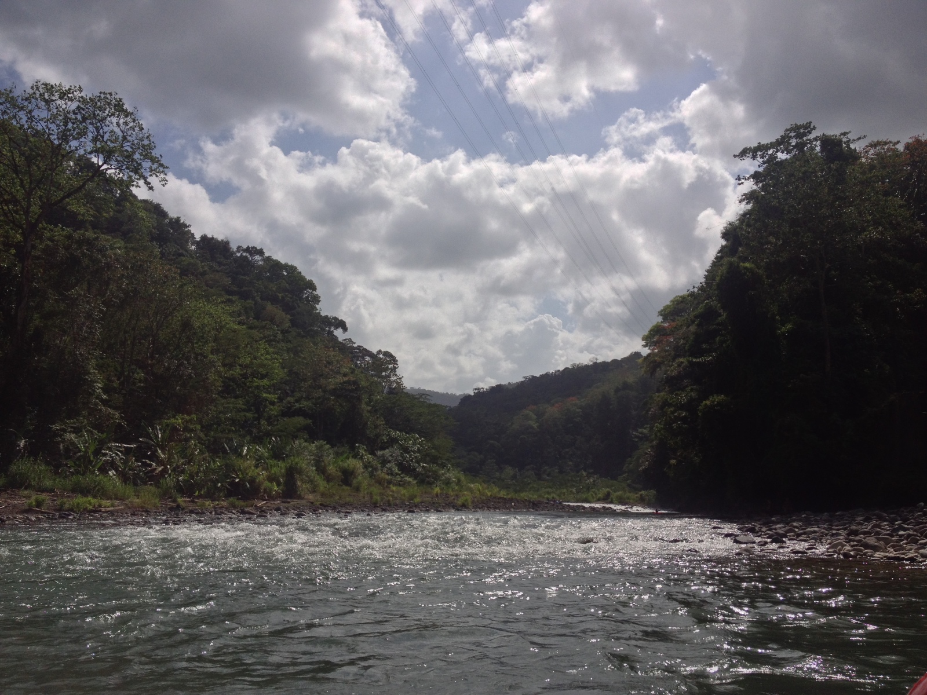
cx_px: 464
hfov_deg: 52.6
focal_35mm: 35
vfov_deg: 40.7
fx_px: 937
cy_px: 348
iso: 50
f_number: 2.4
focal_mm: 4.28
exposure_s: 1/4608
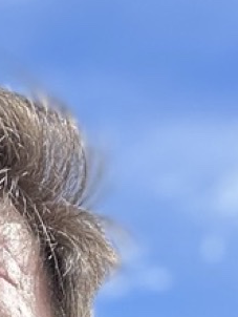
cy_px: 529
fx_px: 1272
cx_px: -16
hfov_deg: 10.6
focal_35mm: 139
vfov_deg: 13.1
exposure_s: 1/440
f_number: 1.9
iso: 25
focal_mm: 2.69
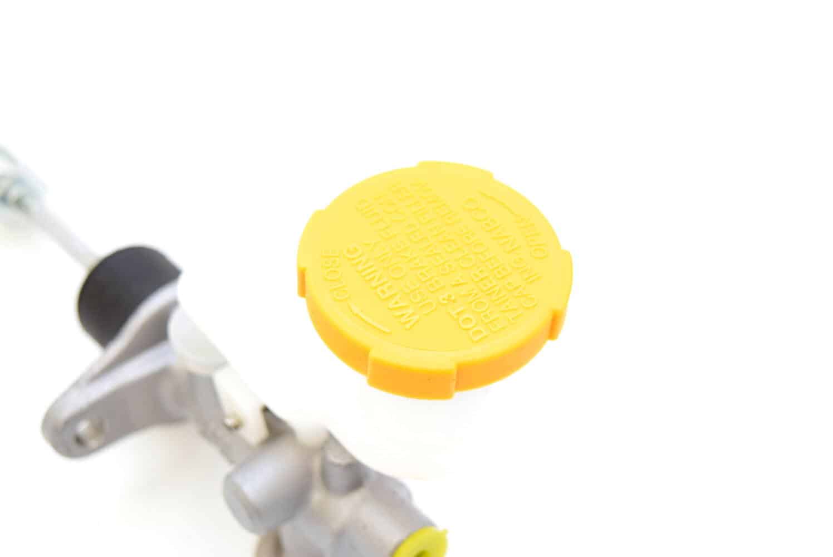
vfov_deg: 23.8
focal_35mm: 57
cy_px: 278
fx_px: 1320
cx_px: 416
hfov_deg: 35.0
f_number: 5.6
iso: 400
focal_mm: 38
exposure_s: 1/125
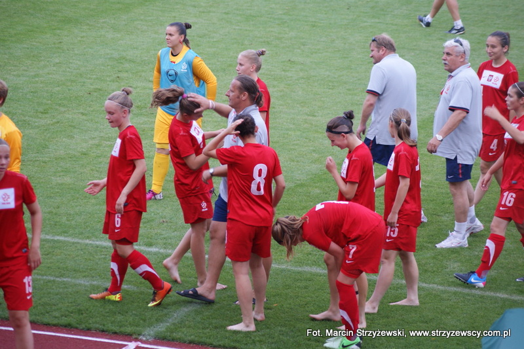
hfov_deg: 11.4
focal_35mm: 180
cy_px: 174
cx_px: 262
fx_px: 2619
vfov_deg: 7.6
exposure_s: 1/100
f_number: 4
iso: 400
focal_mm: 120
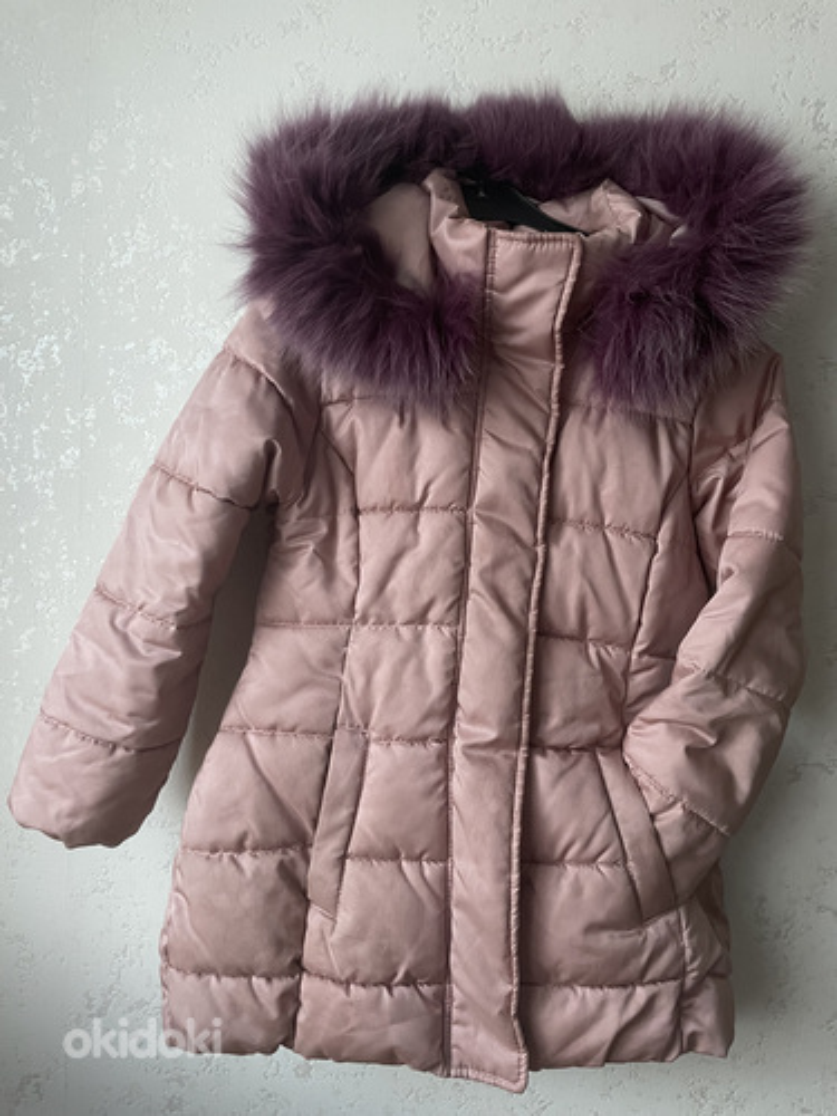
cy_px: 558
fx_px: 838
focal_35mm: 26
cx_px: 418
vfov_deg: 67.3
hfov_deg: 53.1
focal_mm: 4.2
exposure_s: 1/33
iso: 500
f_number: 1.6
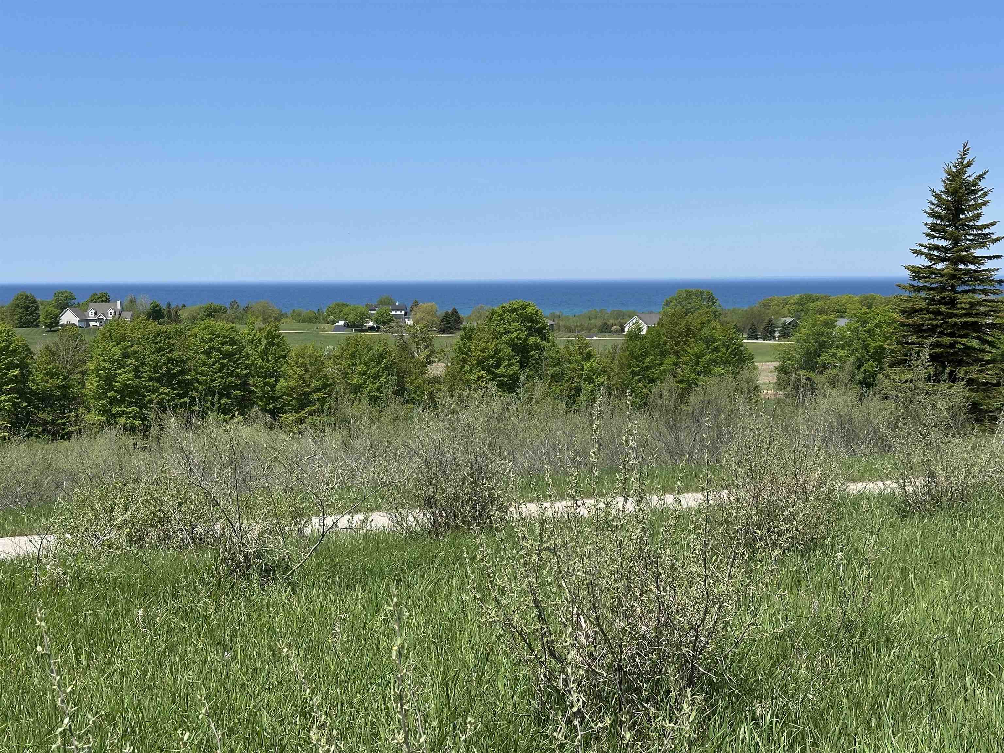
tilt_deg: -3.9
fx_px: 1392
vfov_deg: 30.3
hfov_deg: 39.7
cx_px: 502
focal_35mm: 48
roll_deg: +0.3
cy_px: 376
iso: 64
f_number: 1.78
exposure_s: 1/4016
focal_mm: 6.86
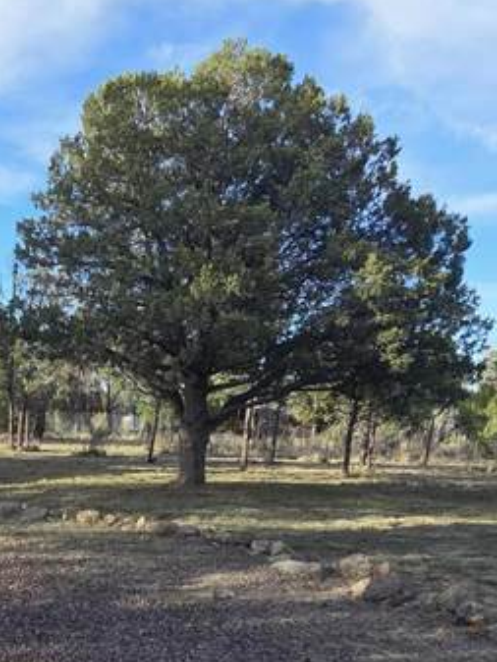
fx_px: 708
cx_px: 43
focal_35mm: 37
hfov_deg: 36.2
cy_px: 650
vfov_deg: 43.5
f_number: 1.9
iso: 125
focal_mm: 2.2
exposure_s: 1/2000
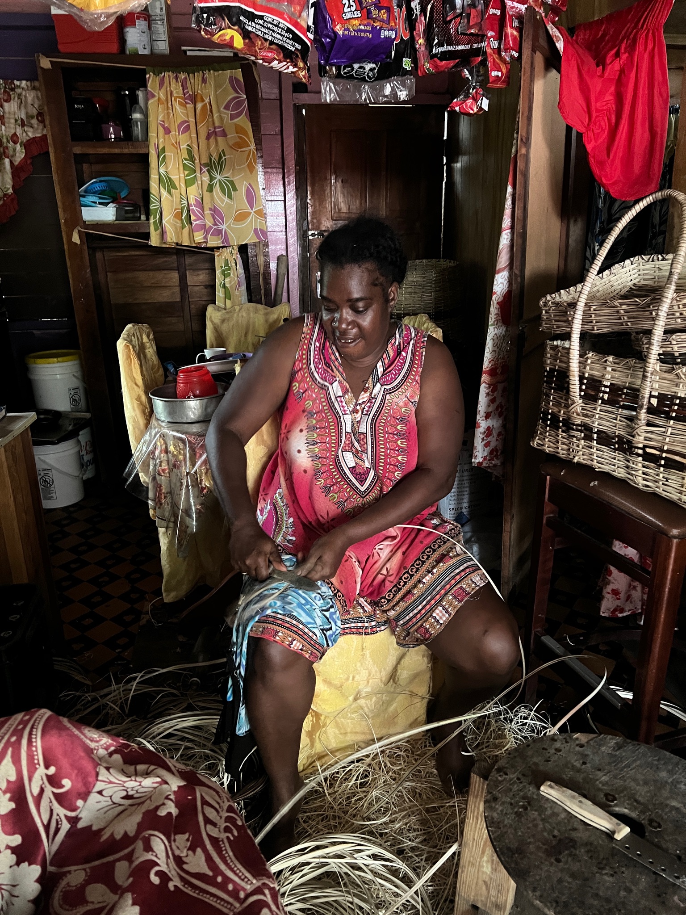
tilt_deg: -16.0
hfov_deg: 53.1
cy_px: 458
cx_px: 343
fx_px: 687
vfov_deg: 67.3
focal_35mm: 26
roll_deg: +2.1
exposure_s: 1/30
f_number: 1.5
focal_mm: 5.7
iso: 640
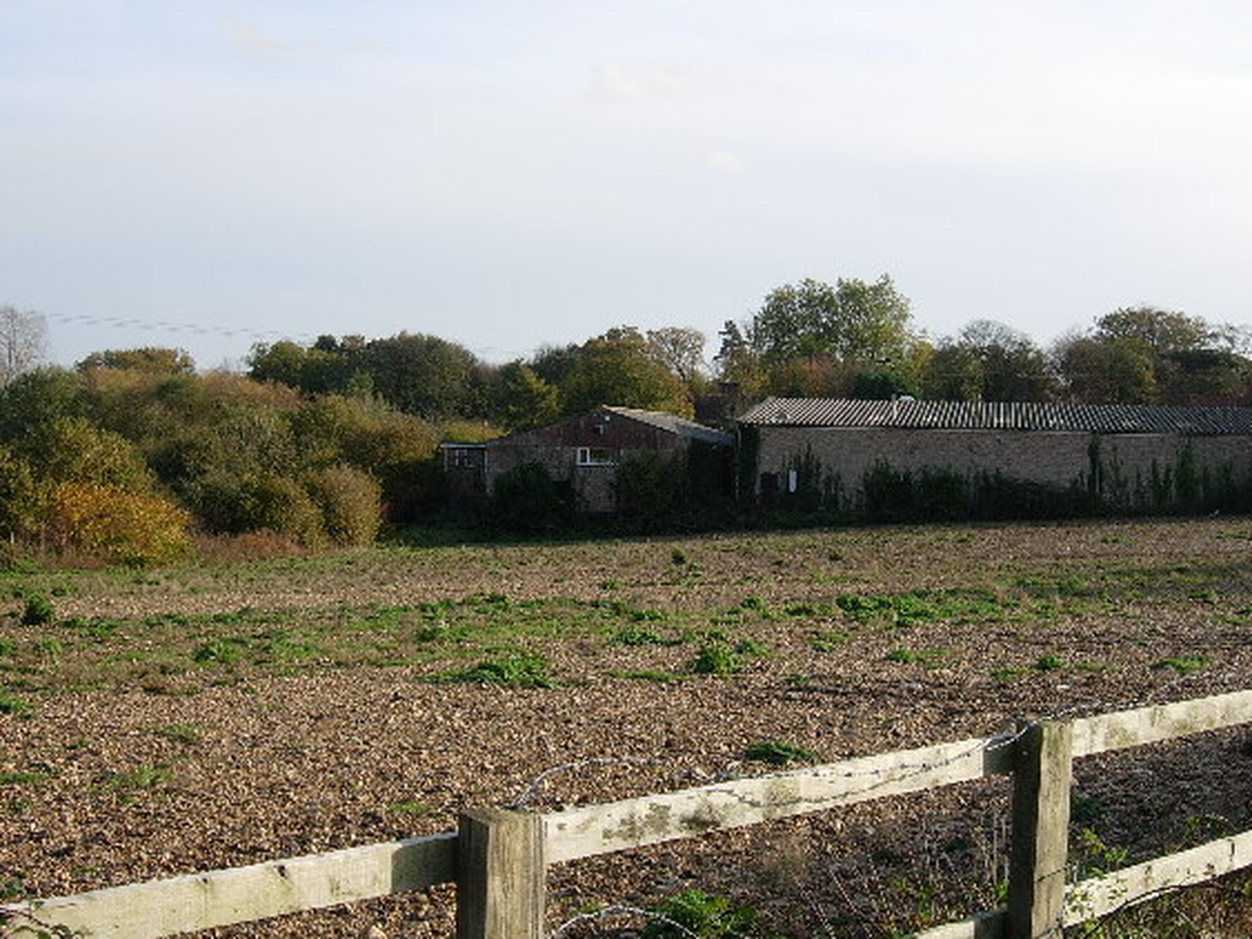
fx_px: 2097
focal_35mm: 58
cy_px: 527
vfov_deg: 25.2
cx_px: 656
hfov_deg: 33.2
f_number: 3.2
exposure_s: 1/683
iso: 64
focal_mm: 10.6
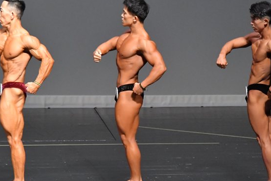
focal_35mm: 443
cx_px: 182
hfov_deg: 4.7
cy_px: 107
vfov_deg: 3.1
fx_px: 3334
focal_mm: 210
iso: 9000
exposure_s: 1/400
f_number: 5.6
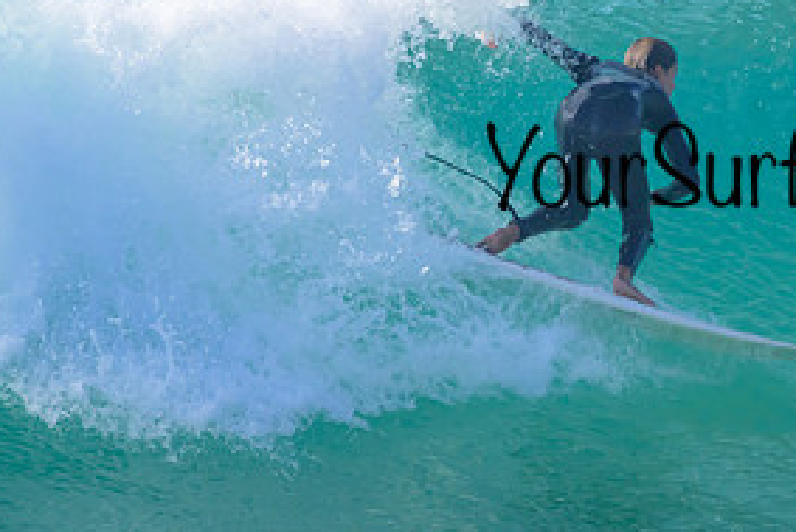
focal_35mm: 2046
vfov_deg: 0.7
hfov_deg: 1.0
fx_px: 45260
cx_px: 776
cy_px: 142
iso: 2000
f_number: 11
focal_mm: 1000
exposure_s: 1/2000
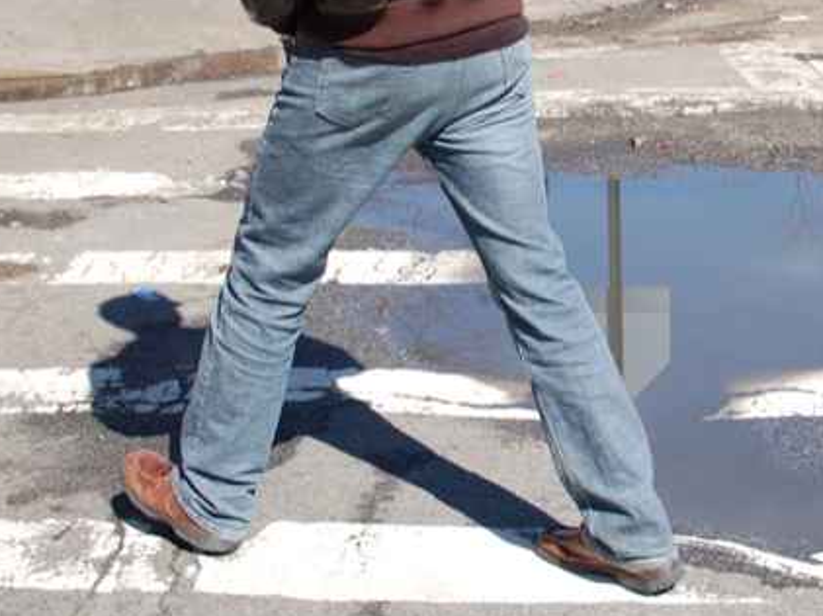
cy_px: 306
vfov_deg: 19.2
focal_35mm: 77
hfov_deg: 25.3
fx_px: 1823
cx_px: 532
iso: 400
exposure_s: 1/400
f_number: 10
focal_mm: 35
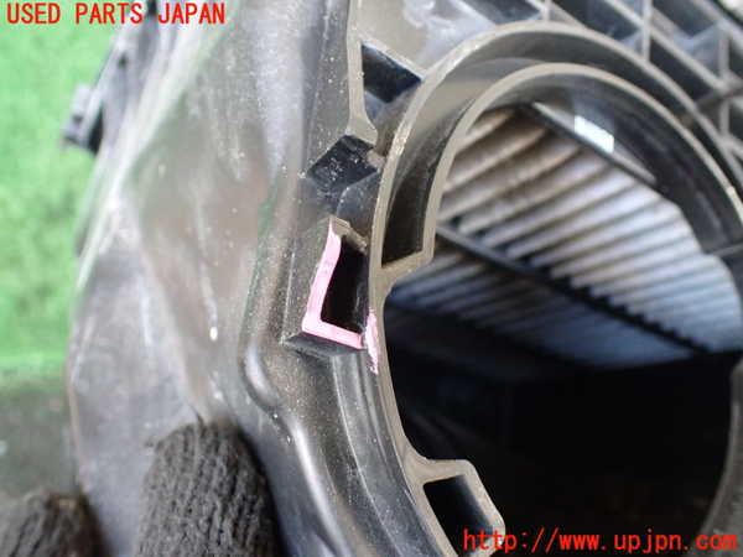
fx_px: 644
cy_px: 278
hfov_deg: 60.0
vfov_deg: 46.8
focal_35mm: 30
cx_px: 372
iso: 800
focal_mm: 5.4
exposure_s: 1/60
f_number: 2.3
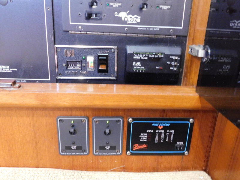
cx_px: 120
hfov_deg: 60.0
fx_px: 208
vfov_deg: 46.8
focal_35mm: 30
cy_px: 90
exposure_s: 1/5
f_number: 3.2
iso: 800
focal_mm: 5.3
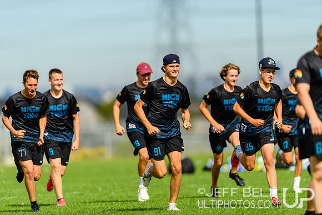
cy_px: 108
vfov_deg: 3.4
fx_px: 3578
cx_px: 161
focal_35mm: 400
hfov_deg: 5.2
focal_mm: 400
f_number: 3.2
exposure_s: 1/2000
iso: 100
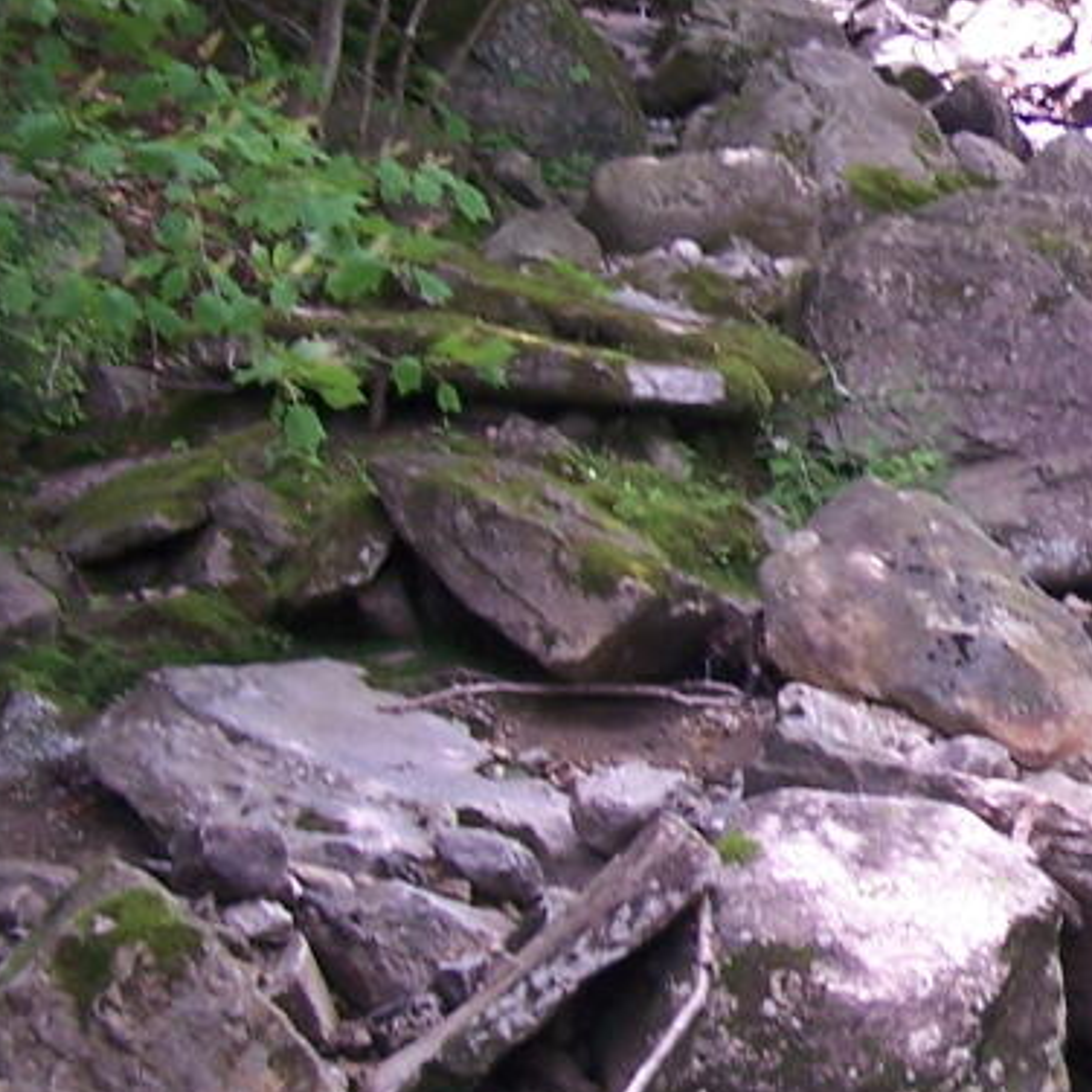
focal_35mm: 122
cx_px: 1472
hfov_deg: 13.7
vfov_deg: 14.3
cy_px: 443
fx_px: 4354
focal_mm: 6.3
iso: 80
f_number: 2.8
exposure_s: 1/60
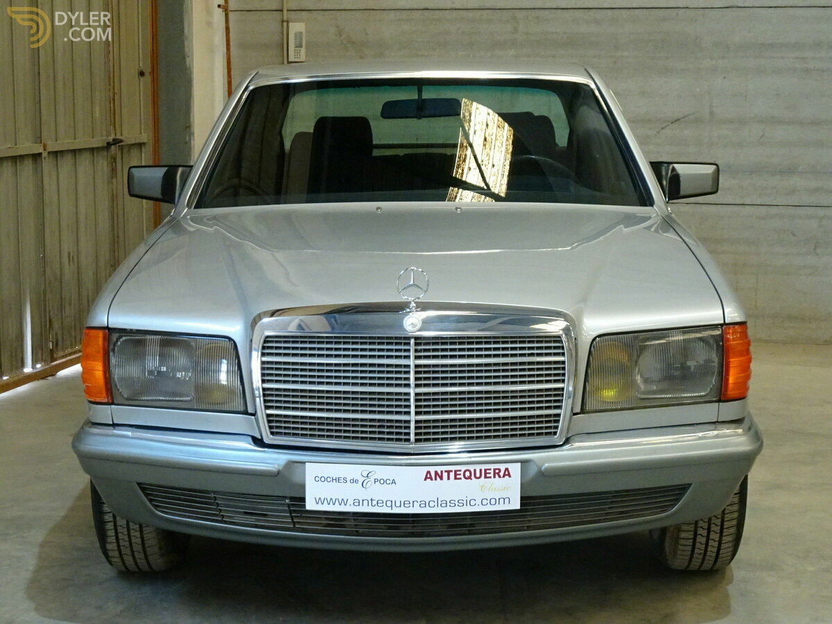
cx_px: 416
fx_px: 1634
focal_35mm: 68
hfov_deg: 28.6
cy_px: 312
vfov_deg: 21.6
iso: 800
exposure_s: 1/25
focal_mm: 11.66
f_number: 4.5
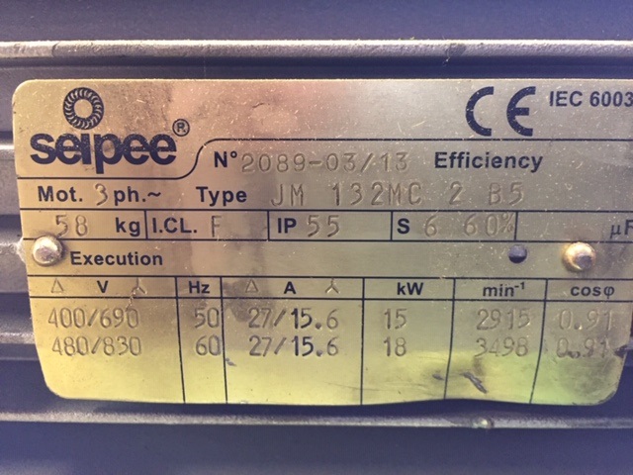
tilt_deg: -24.4
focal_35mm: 29
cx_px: 316
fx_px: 530
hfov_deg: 61.7
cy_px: 238
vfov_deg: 48.2
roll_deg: +0.4
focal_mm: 4.15
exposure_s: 1/20
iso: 250
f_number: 2.2
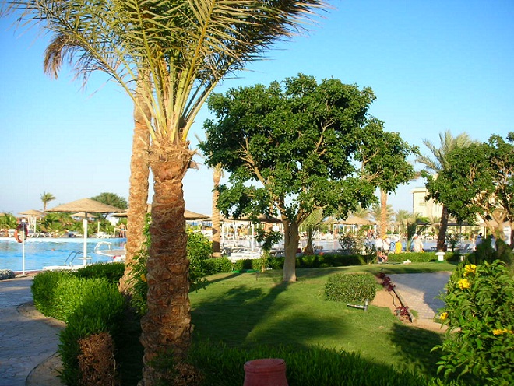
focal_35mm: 46
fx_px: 684
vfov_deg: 31.6
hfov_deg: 41.2
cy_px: 193
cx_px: 257
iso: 50
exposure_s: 1/297
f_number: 3.5
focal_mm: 7.7
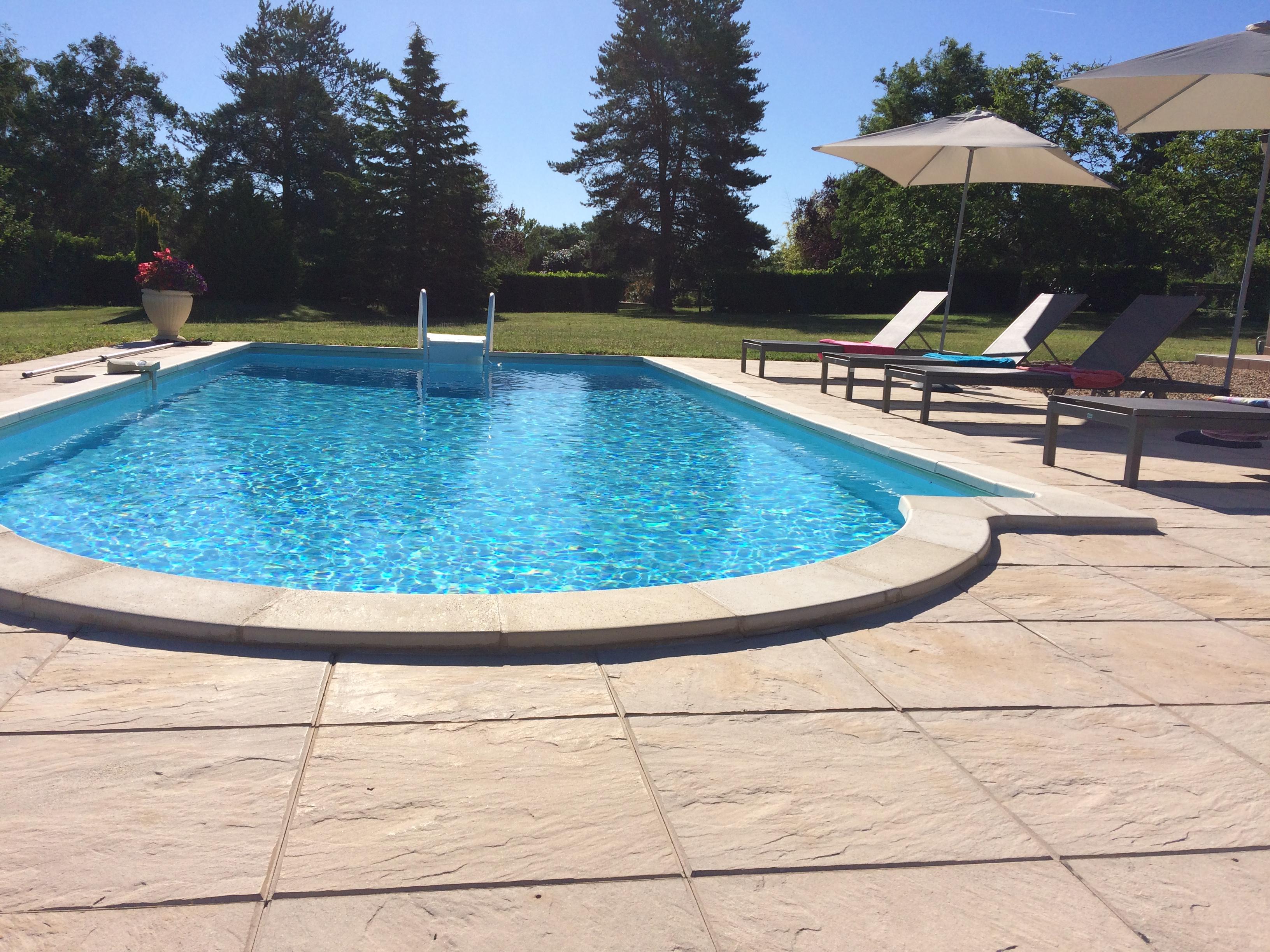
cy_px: 476
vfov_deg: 48.2
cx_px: 635
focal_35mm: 29
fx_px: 1064
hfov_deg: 61.7
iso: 32
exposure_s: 1/4115
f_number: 2.2
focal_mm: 4.15
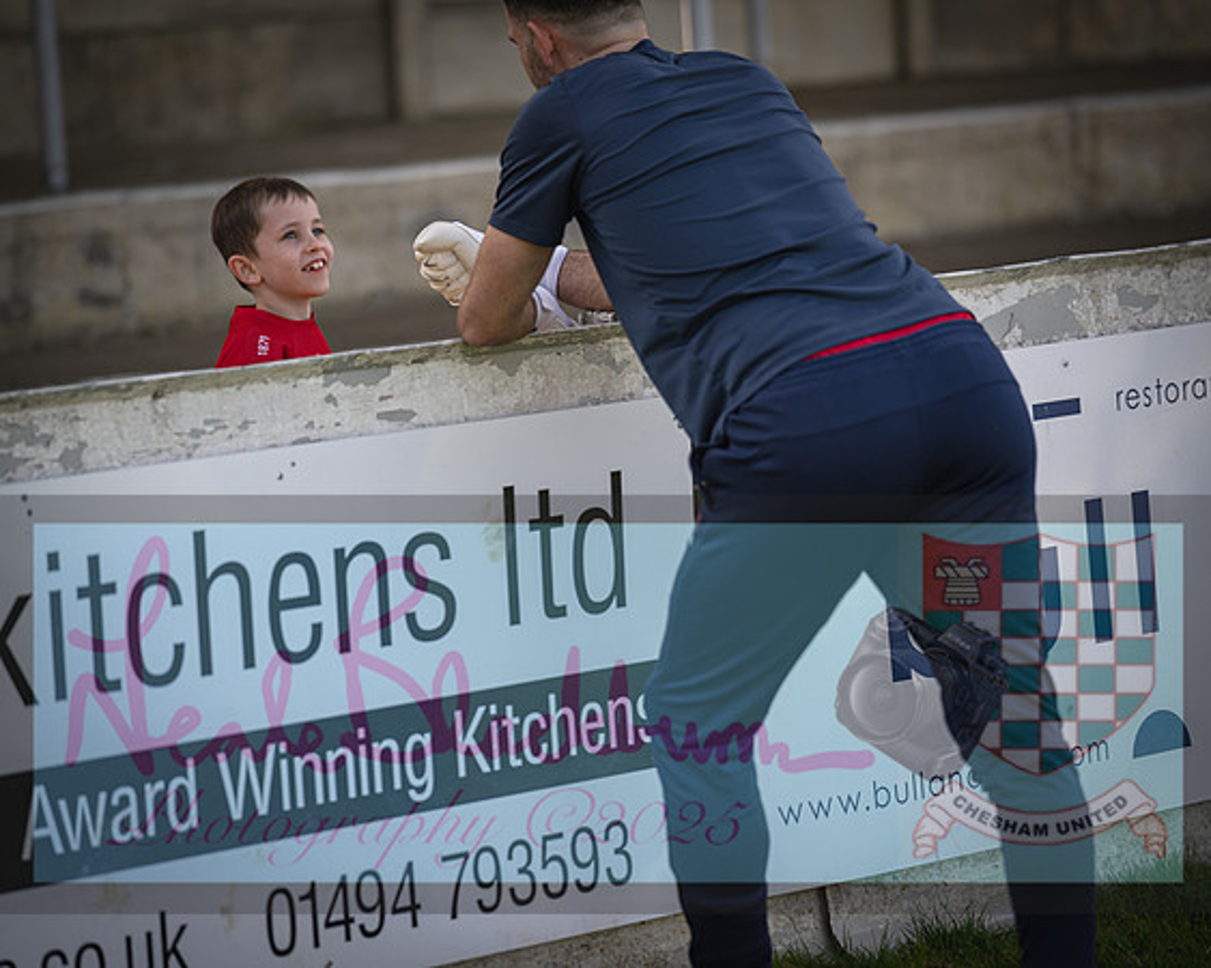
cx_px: 566
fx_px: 5447
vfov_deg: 10.2
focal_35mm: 152
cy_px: 484
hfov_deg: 12.7
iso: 32
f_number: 2.1
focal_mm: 135
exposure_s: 1/400
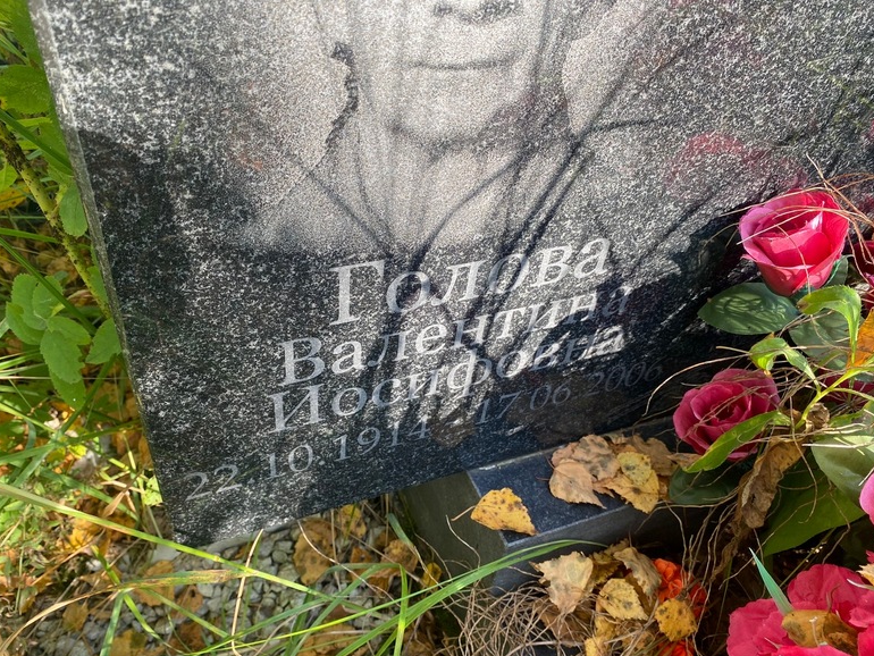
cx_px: 426
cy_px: 339
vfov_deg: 51.4
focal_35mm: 27
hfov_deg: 65.3
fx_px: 682
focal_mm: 4.25
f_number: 1.8
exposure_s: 1/155
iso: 32
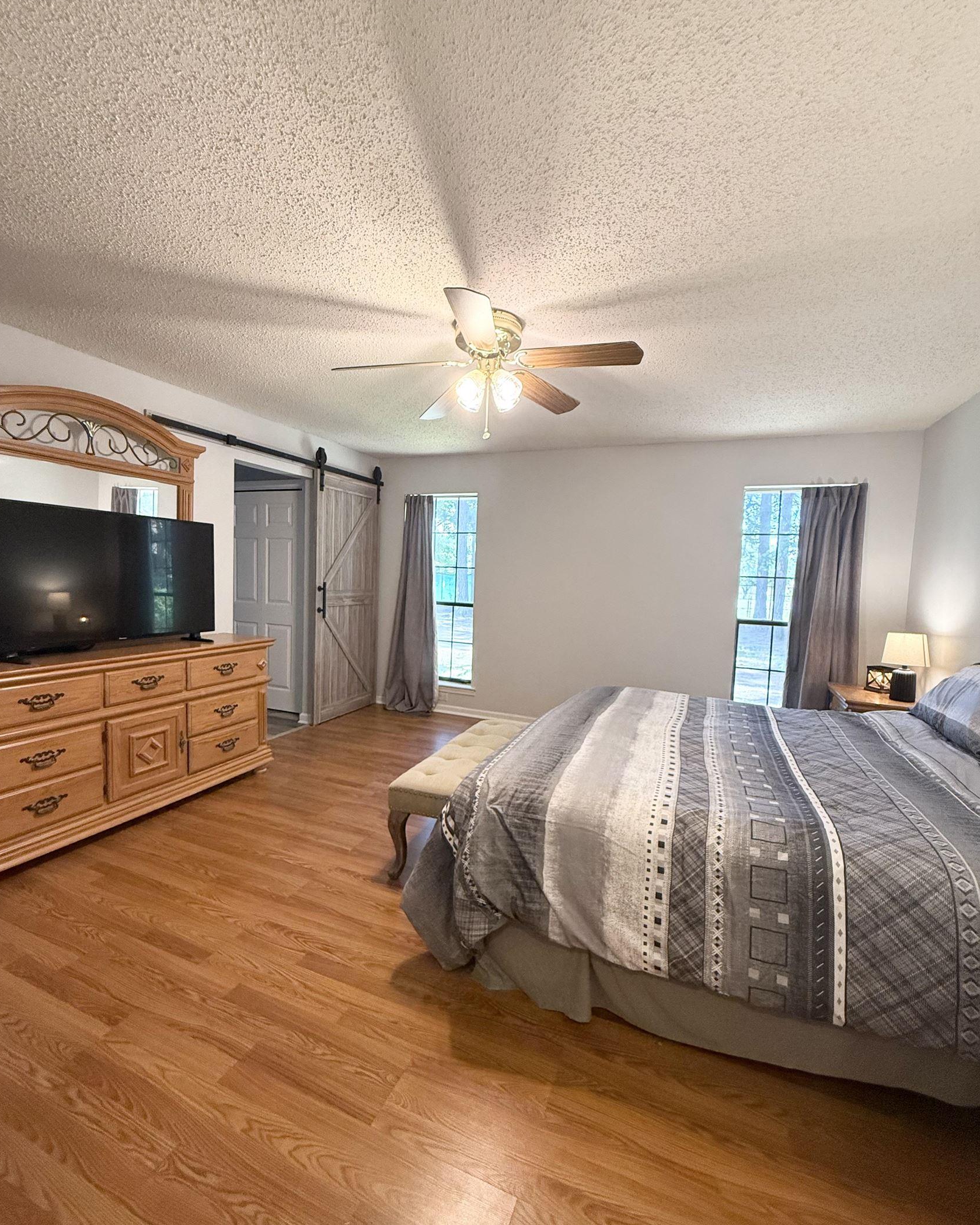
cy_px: 618
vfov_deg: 96.8
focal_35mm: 15
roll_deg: -3.0
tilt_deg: -3.4
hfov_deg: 84.0
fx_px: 544
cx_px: 498
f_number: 2.2
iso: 320
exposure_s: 1/120
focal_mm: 2.22
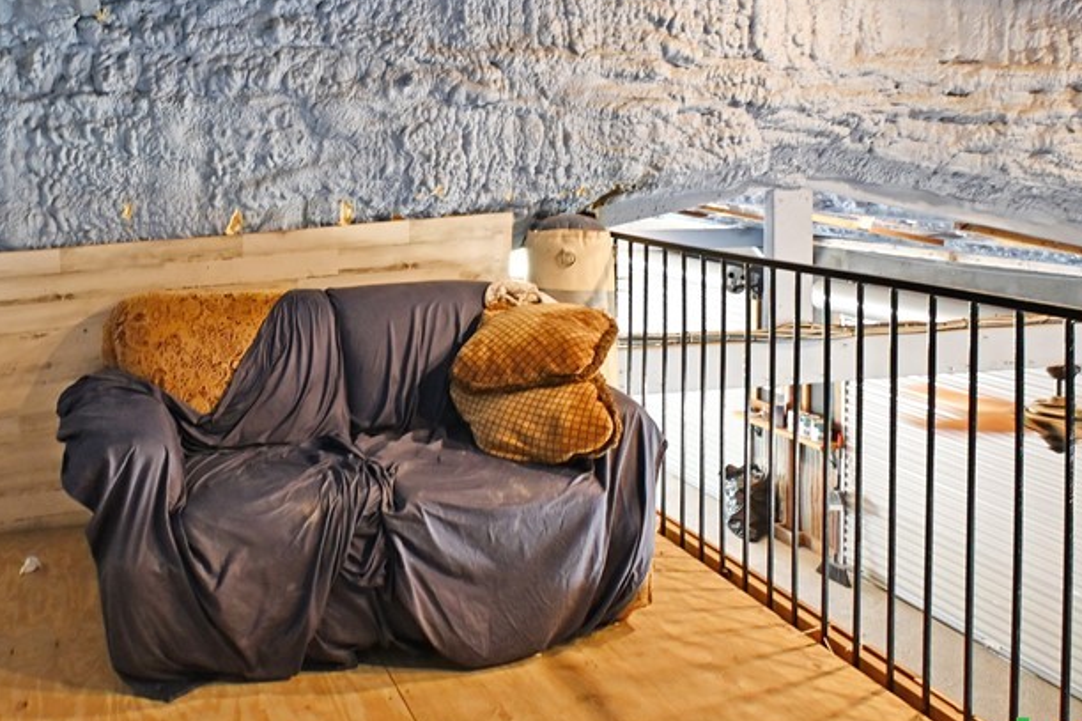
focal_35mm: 32
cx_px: 299
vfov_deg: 39.8
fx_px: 961
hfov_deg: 56.4
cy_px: 164
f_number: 3.5
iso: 800
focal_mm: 12
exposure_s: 1/20
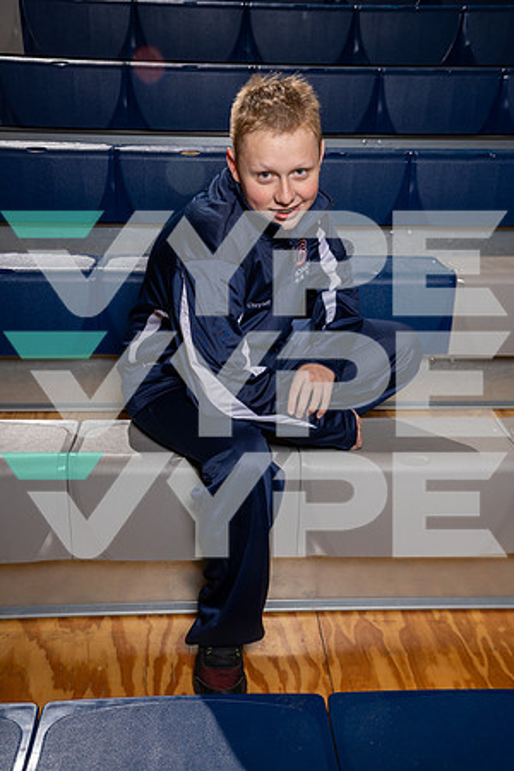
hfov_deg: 32.6
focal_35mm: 41
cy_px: 386
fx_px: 878
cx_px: 257
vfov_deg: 47.4
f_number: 8
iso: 320
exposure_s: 1/250
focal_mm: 41
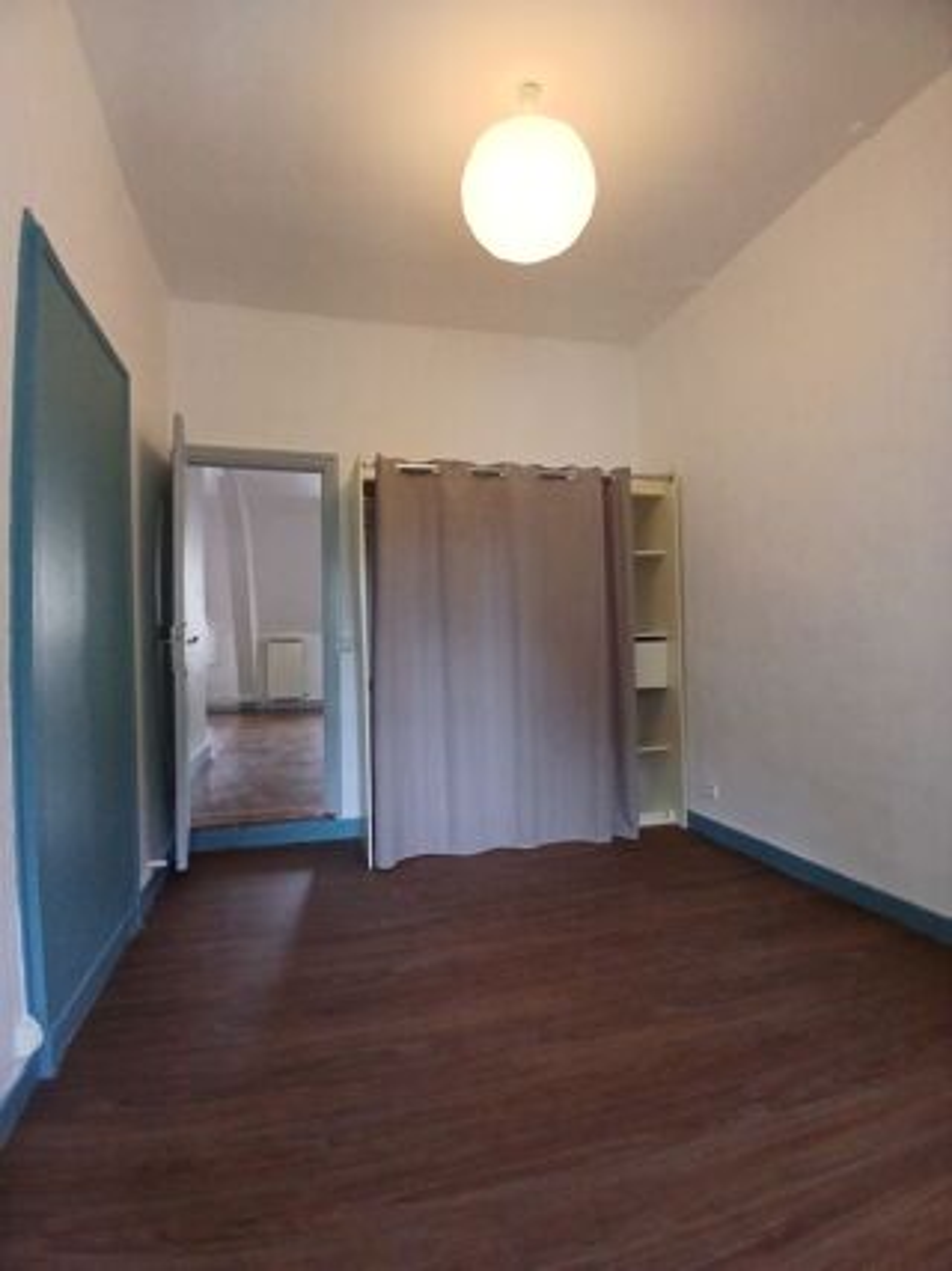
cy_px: 636
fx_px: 624
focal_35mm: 17
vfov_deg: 91.0
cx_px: 476
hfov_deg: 74.7
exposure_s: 1/33.3
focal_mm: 1.4
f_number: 2.2
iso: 200
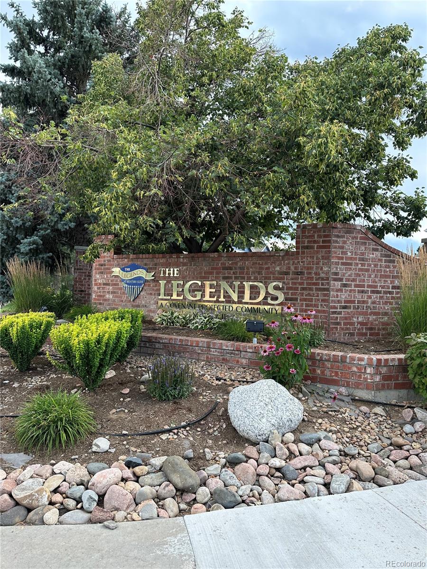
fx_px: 395
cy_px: 284
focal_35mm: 24
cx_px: 214
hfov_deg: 56.8
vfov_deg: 71.6
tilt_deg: -0.4
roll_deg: -1.7
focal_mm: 6.86
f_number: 1.78
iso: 80
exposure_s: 1/879
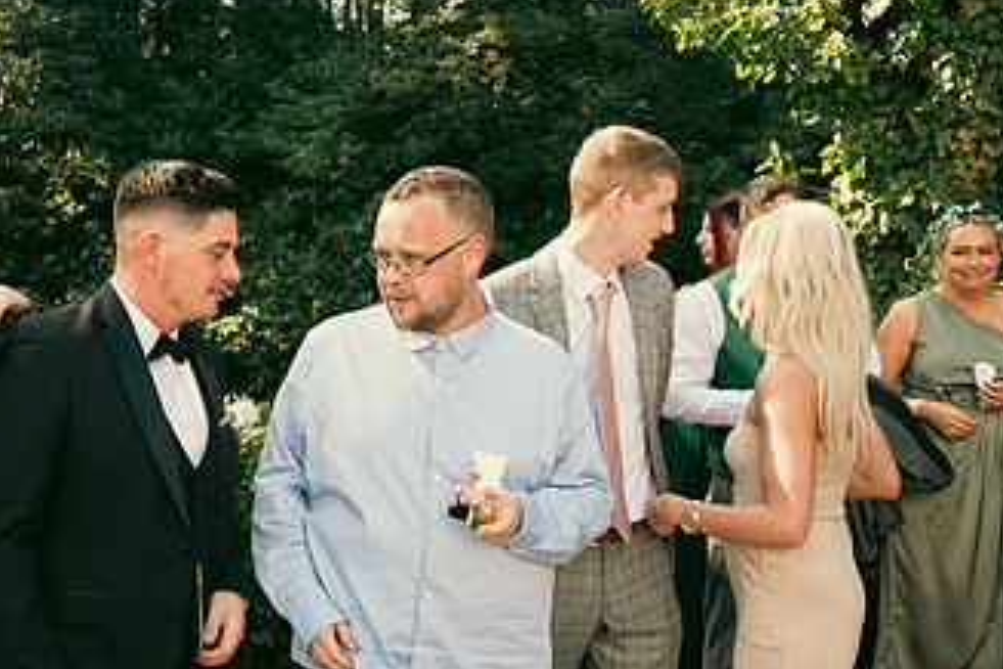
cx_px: 245
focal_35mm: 55
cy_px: 456
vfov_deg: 24.5
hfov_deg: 35.4
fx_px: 1532
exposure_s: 1/160
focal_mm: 31
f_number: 5
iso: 160
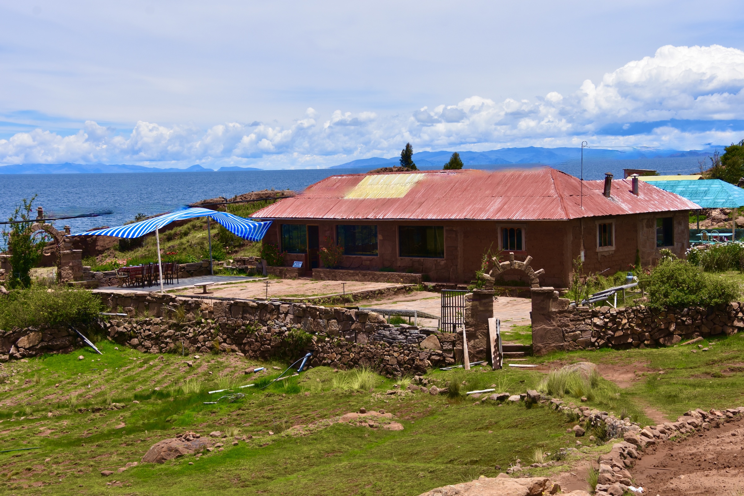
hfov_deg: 29.2
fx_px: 1426
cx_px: 372
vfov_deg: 19.7
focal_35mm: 69
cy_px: 248
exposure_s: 1/500
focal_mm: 46
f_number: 8
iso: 125
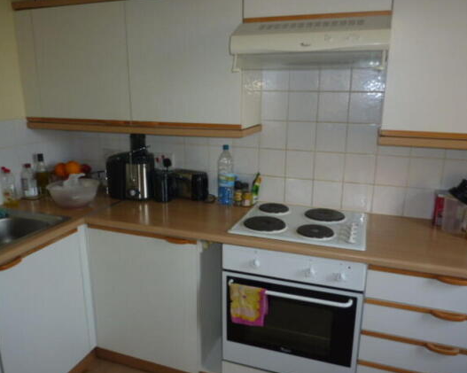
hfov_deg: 64.1
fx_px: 373
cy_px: 189
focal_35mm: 27
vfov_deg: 53.1
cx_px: 228
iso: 100
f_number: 3.3
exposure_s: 1/30
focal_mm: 4.1
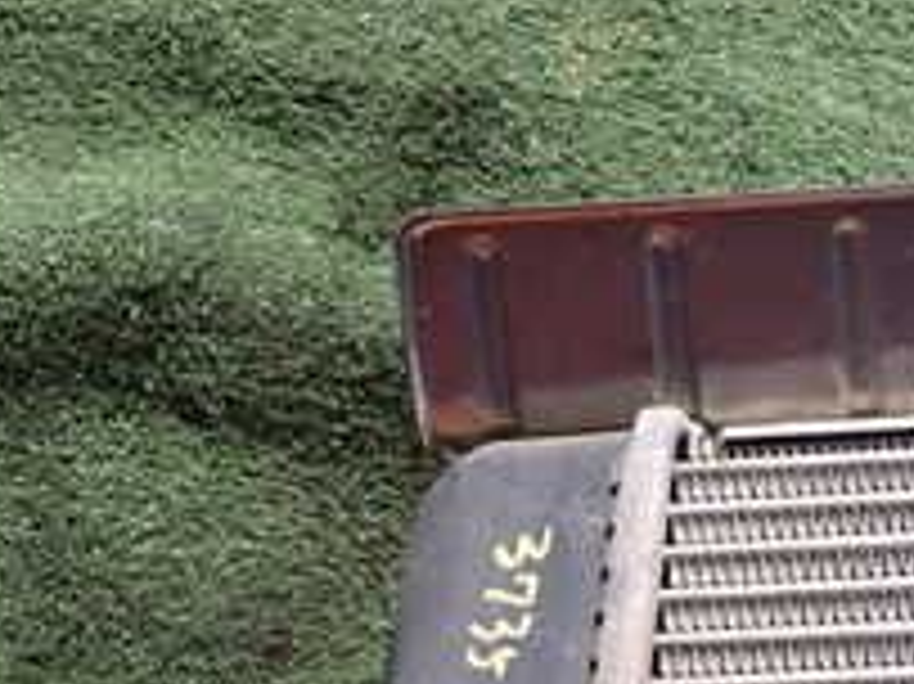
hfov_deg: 23.7
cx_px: 1139
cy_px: 522
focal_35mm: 74
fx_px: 1953
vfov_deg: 19.7
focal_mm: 4.5
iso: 100
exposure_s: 1/800
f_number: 2.8
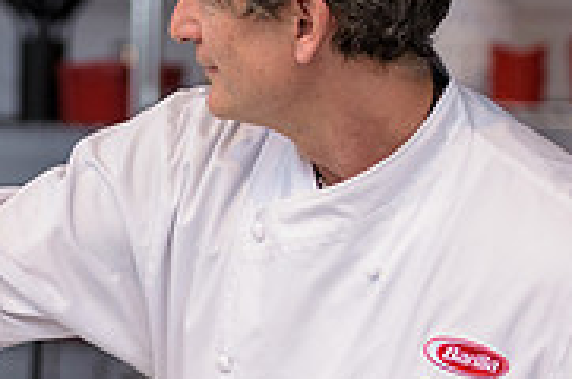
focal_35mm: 273
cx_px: -6
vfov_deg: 5.0
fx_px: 4330
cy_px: 352
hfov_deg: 7.5
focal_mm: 85
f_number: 3.2
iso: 250
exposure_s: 1/1250
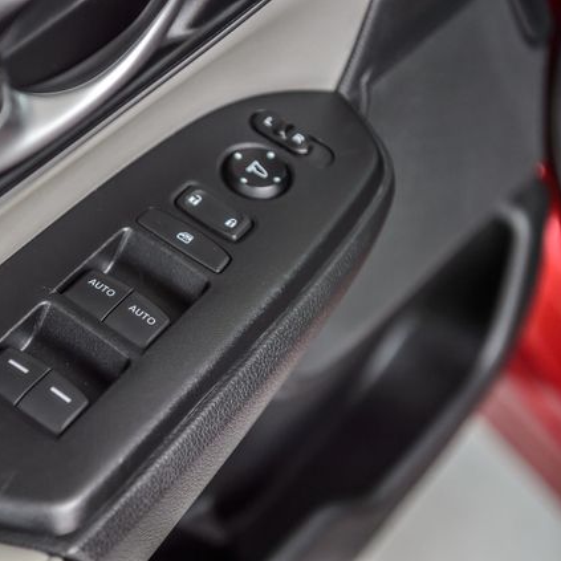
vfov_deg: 19.3
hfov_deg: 19.2
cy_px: 281
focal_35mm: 90
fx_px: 1650
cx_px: 139
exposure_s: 1/200
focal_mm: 70
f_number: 4
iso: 400
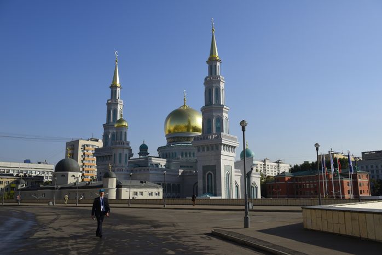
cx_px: 191
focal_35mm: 32
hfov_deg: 58.7
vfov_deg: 41.2
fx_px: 340
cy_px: 128
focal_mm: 32
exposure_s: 1/1600
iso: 200
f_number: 5.6
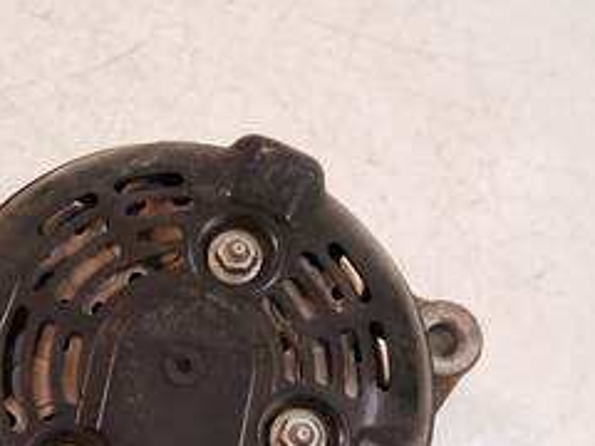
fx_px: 825
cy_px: 424
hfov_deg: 37.4
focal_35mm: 48
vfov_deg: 28.7
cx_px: 74
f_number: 3.5
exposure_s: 1/125
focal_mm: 12
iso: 1250
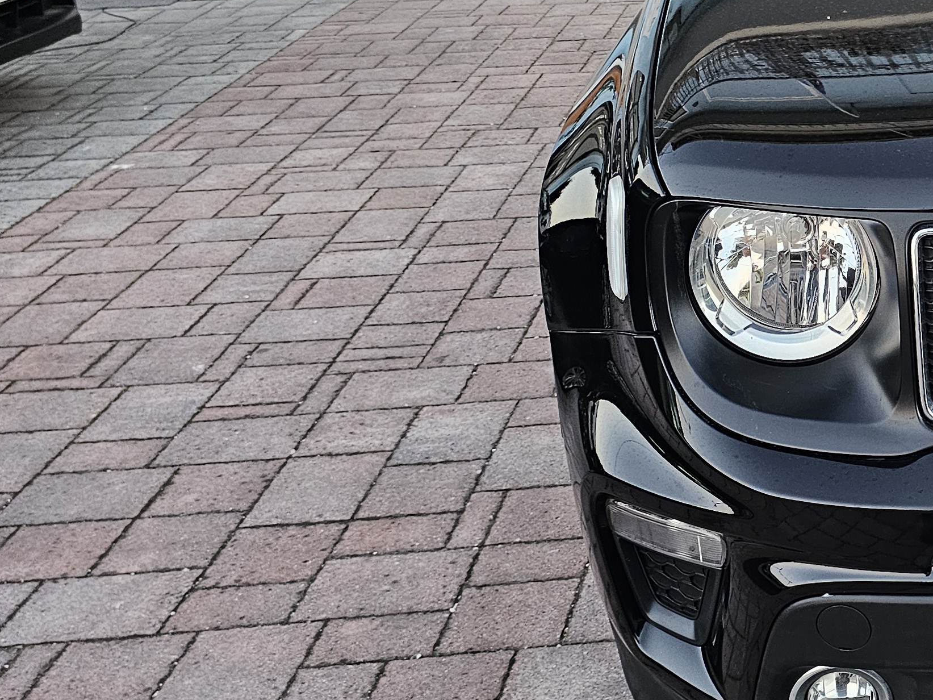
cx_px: 1131
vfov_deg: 26.0
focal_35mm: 56
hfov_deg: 29.4
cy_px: 273
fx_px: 1509
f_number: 1.7
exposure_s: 1/100
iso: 500
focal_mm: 6.3
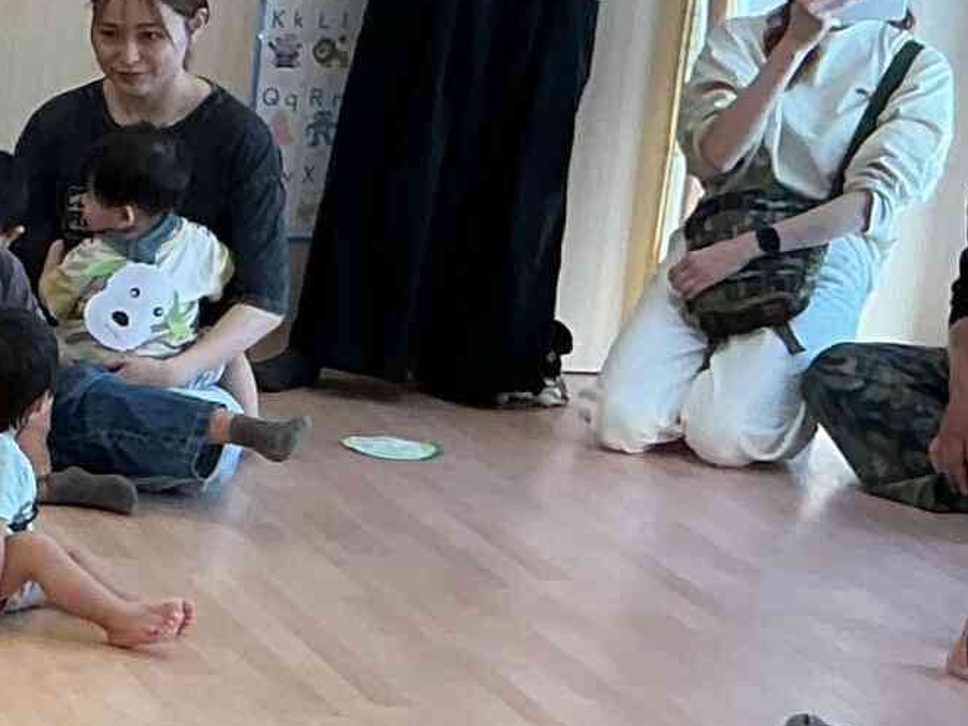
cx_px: -937
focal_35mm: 132
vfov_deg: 11.2
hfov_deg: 13.1
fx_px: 3691
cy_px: 576
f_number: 1.8
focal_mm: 3
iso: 40
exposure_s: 1/120
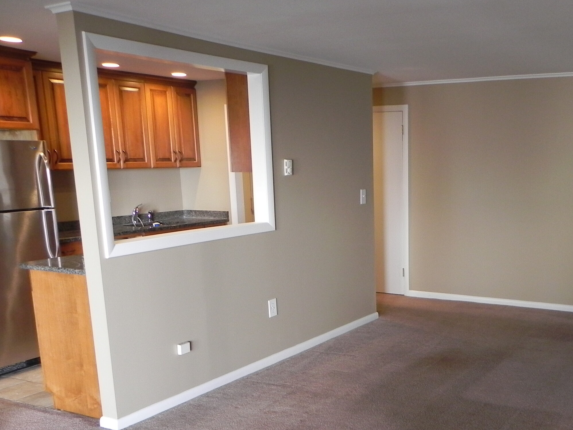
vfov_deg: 35.5
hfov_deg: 46.2
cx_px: 376
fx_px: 662
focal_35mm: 40
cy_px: 299
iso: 208
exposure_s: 1/30
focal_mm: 4.6
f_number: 2.8
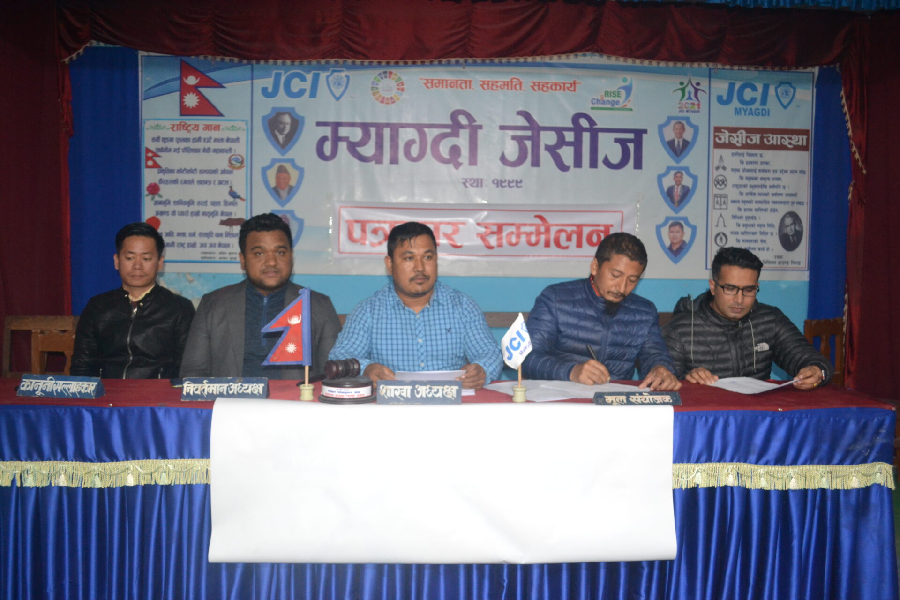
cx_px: 450
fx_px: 750
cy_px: 300
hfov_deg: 61.9
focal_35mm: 30
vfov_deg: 43.6
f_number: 3.8
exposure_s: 1/60
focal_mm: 20
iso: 1400
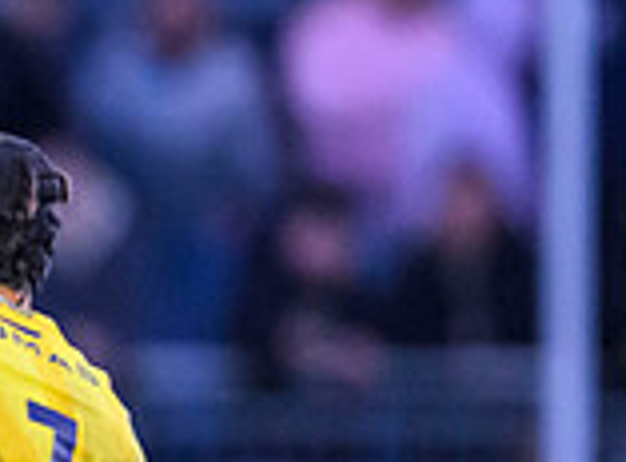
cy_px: 310
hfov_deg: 0.8
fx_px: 43872
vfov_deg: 0.6
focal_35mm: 2439
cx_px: -188
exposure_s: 1/2500
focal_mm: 400
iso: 6400
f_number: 2.8
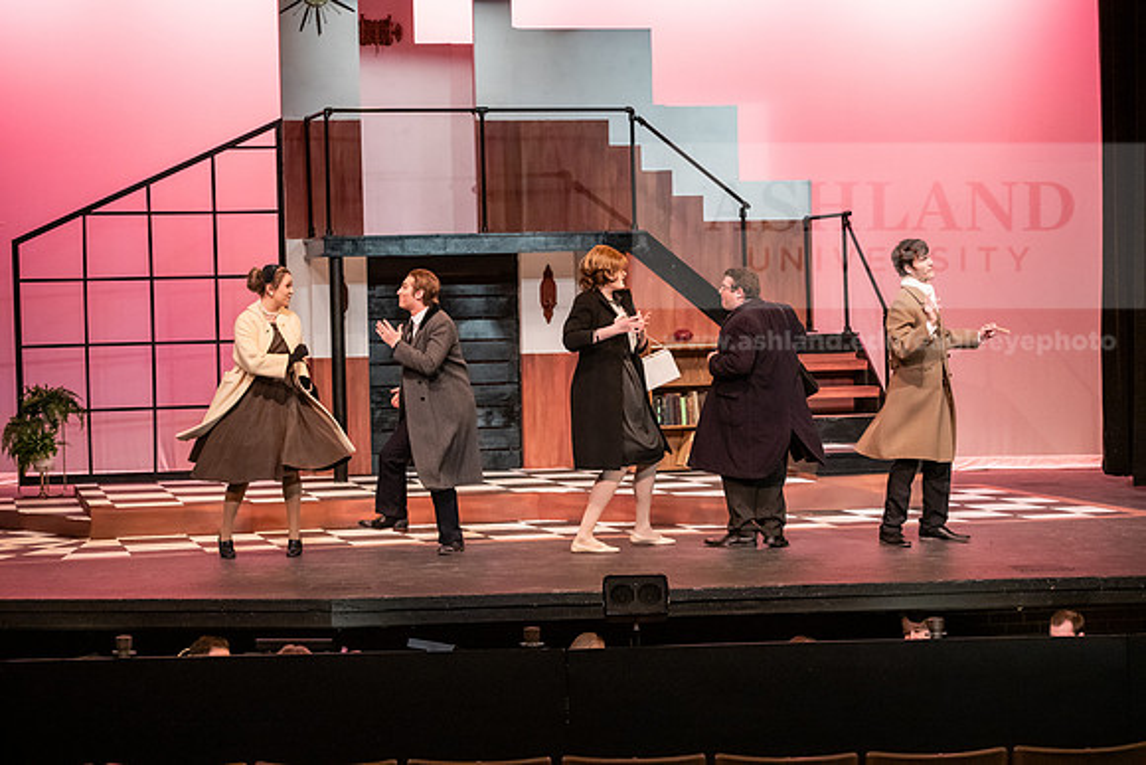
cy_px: 382
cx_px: 573
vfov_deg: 16.1
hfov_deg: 23.9
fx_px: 2706
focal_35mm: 85
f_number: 3.5
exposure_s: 1/200
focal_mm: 85
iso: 3200
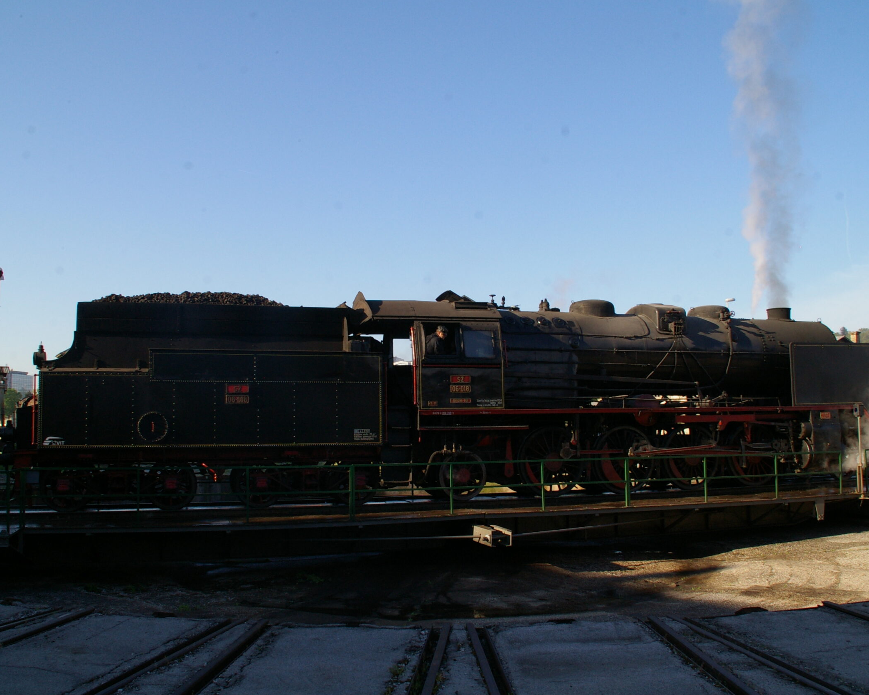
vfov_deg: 47.1
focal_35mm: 31
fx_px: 797
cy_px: 352
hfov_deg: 57.2
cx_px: 431
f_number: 13
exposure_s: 1/180
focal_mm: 18
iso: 400
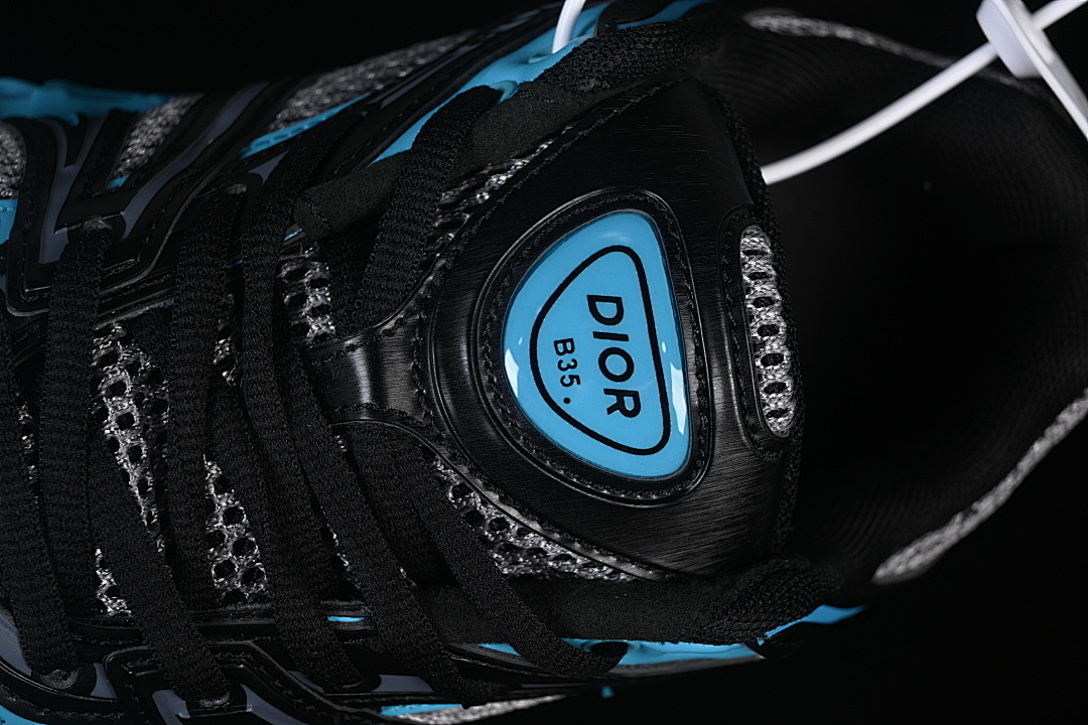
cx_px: 544
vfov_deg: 18.2
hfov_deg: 27.0
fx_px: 2266
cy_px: 362
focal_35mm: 75
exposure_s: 1/60
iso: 160
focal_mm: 50
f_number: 6.3
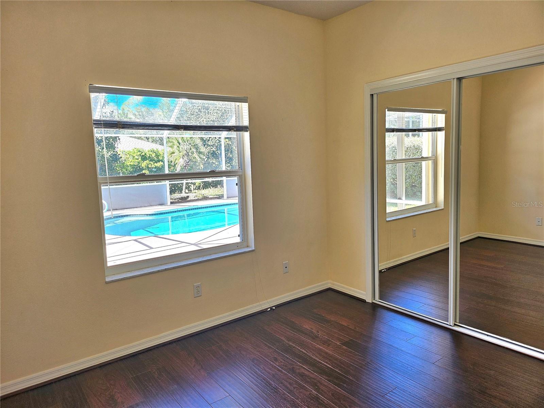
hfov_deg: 71.6
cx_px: 272
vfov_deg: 56.8
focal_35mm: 24
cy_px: 204
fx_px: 377
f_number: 1.8
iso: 50
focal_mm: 5
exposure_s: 1/128
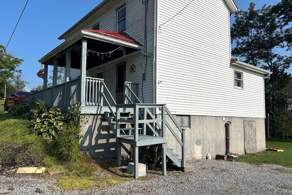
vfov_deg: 46.4
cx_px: 141
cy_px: 96
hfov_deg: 65.5
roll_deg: -0.2
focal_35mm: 28
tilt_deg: +5.5
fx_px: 227
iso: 50
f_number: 1.5
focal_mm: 5.7
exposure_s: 1/8696
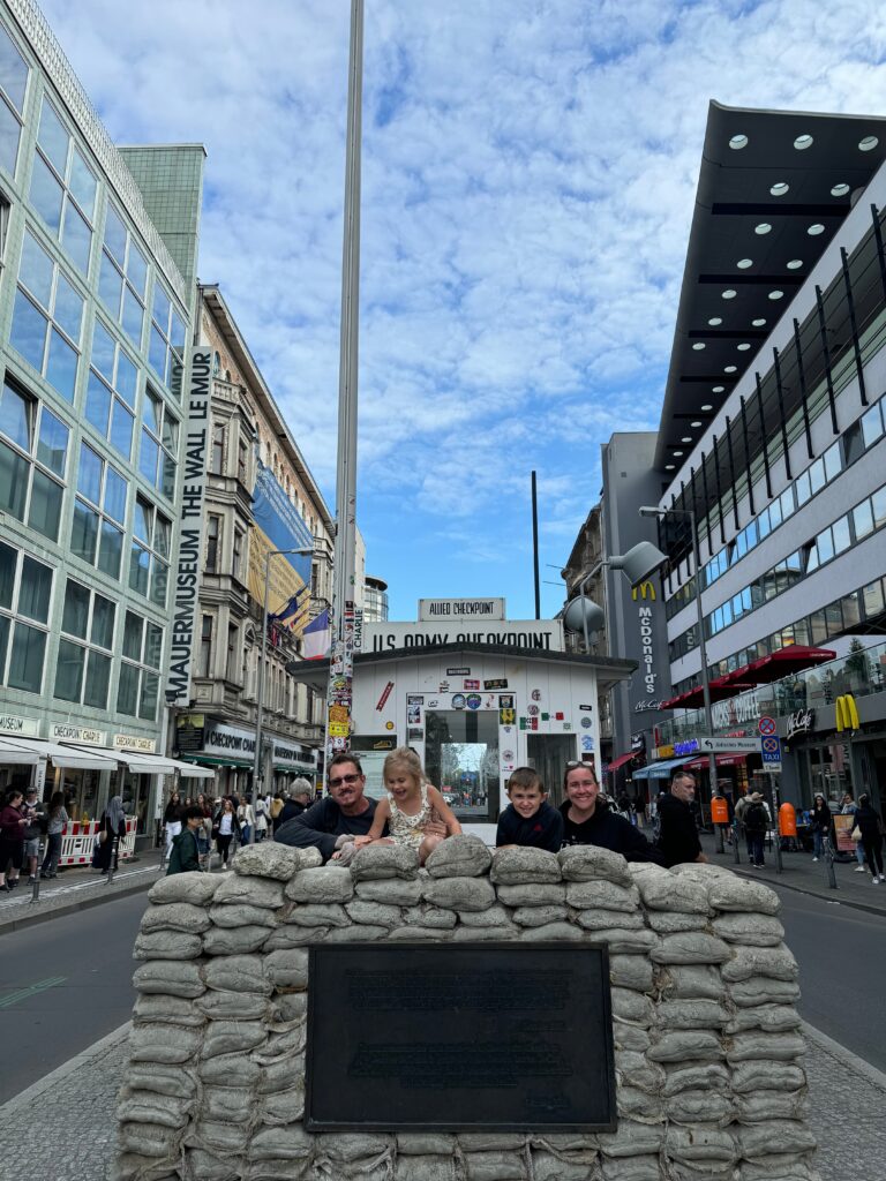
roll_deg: -0.1
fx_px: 819
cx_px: 443
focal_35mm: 24
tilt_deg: +14.1
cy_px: 590
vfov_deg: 71.6
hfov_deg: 56.8
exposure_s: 1/1818
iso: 80
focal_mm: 6.76
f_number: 1.78
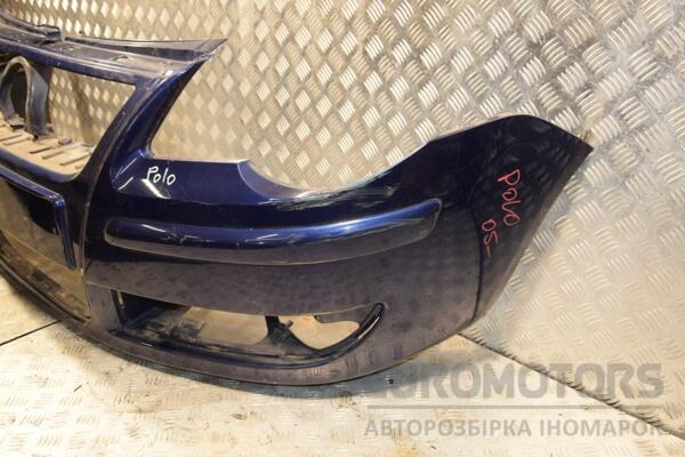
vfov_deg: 40.0
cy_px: 228
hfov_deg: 57.2
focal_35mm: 33
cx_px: 342
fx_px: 628
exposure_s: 1/125
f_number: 5
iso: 800
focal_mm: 22
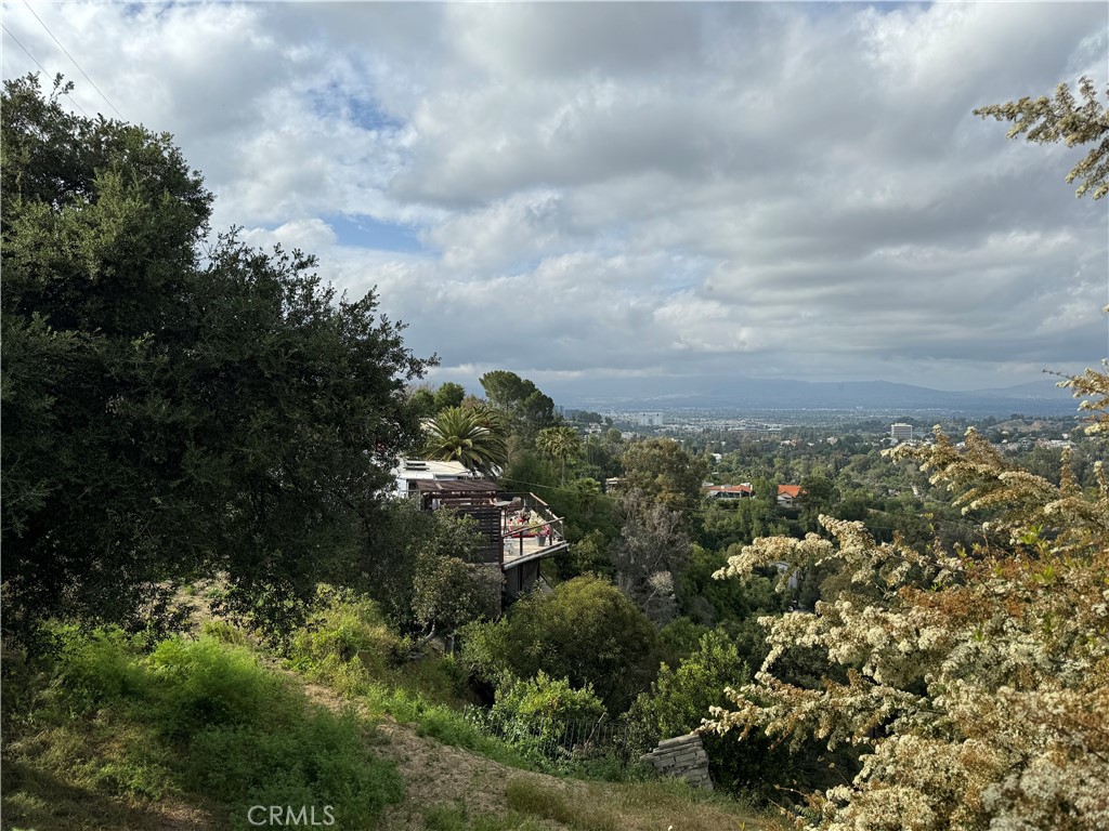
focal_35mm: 24
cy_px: 416
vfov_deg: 56.8
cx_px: 554
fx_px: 769
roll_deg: +0.1
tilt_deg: -1.6
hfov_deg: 71.6
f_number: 1.78
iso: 80
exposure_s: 1/6410
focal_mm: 6.76
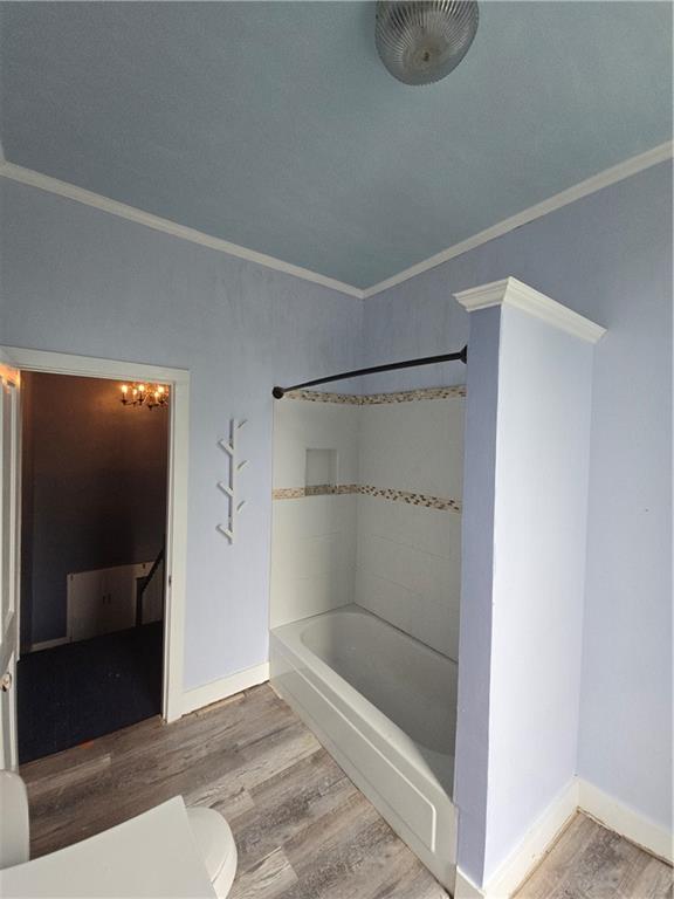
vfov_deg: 106.2
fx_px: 337
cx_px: 337
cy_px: 450
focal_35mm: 13
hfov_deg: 89.9
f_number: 2.2
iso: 80
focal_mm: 2.2
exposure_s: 1/60
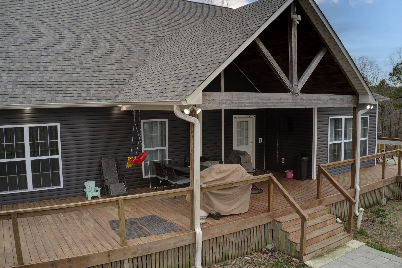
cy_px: 137
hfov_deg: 61.9
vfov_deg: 43.6
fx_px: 335
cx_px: 201
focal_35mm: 30
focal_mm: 10.3
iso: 100
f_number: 5.6
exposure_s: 1/60
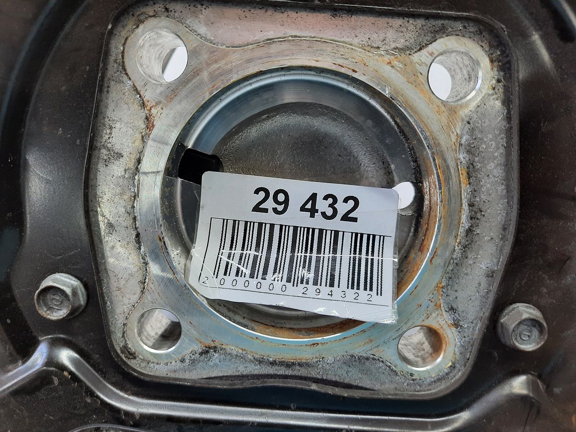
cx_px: 288
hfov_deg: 69.4
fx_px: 416
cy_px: 216
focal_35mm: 25
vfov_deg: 54.9
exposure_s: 1/60
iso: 100
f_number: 2
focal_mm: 4.6
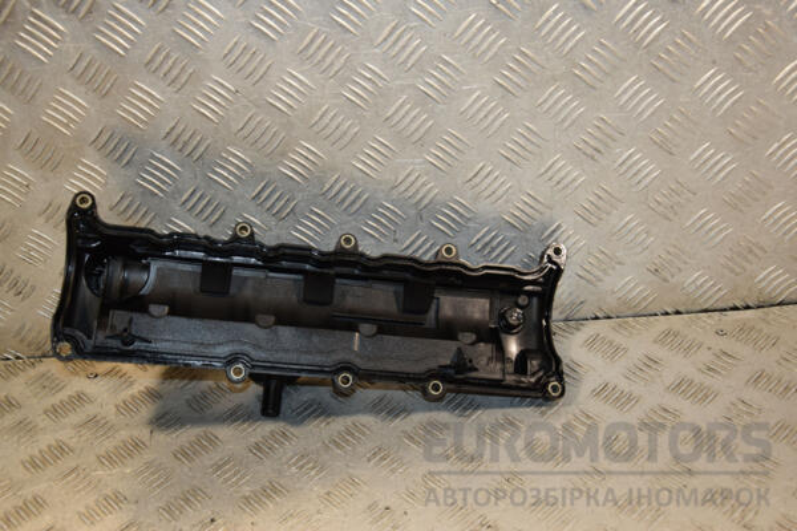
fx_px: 1063
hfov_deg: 41.1
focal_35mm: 48
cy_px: 266
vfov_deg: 28.1
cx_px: 398
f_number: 5
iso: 800
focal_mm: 32
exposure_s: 1/200
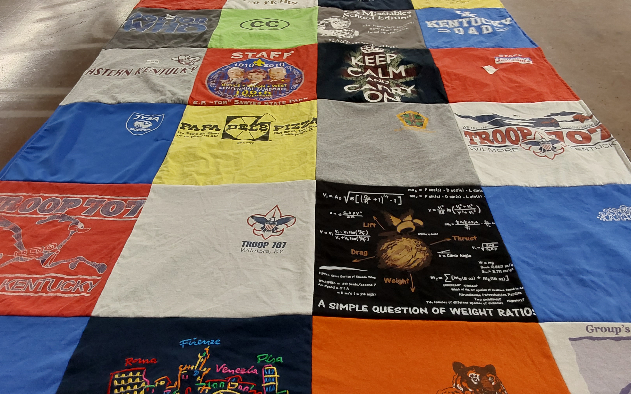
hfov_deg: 62.9
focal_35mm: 30
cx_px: 315
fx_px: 516
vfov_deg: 41.8
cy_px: 210
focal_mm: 2.91
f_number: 1.9
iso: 100
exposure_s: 1/60
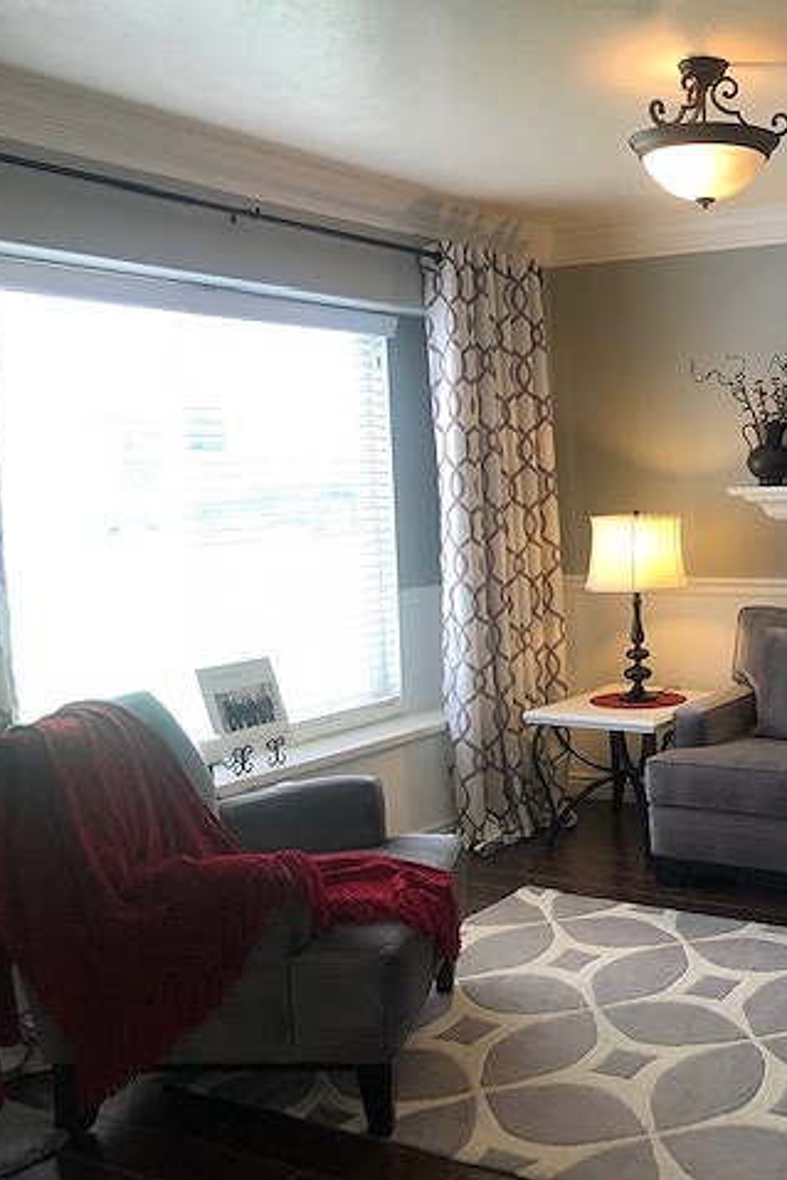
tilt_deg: -6.0
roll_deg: +0.6
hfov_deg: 32.4
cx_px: 715
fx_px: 1278
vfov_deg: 49.5
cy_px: 590
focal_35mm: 39
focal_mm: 4
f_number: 1.8
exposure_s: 1/30
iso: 25
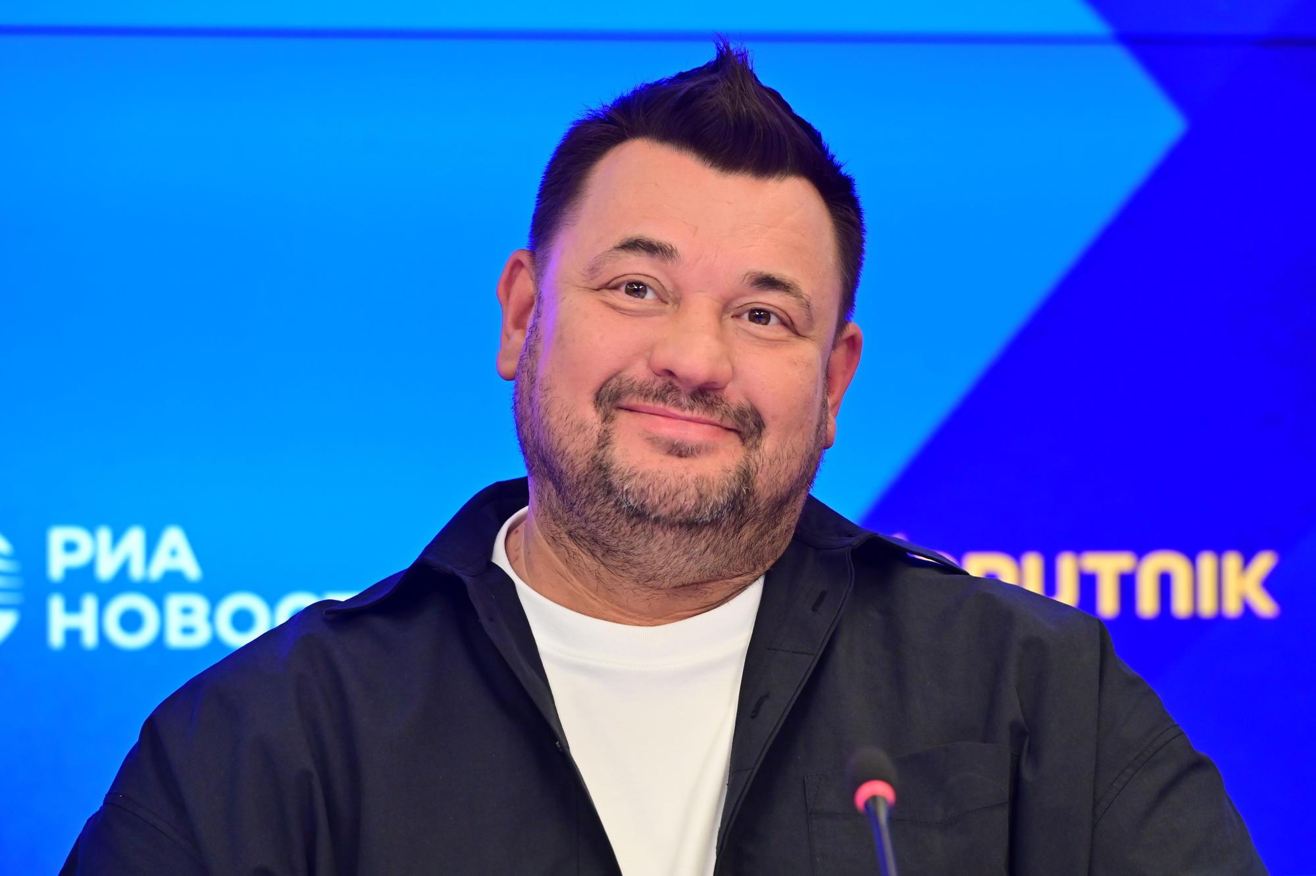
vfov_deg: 4.9
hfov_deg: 7.4
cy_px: 438
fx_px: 10232
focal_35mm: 280
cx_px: 658
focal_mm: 280
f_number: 5.6
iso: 4000
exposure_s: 1/160
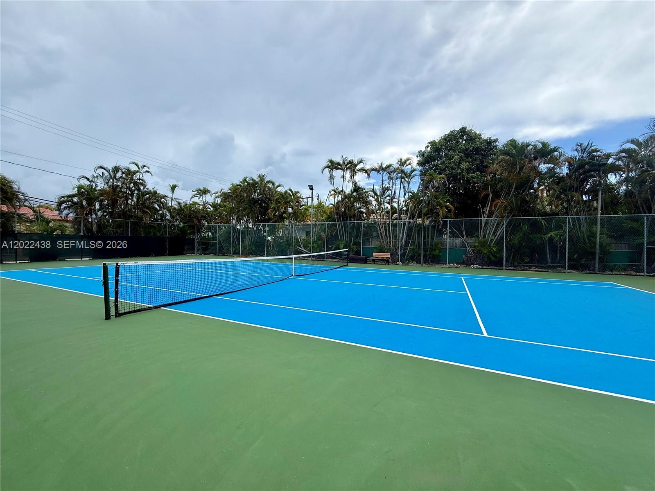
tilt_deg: -0.2
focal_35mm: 14
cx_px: 328
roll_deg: -0.3
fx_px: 265
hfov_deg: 102.1
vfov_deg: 85.7
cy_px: 246
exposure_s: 1/1534
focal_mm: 2.22
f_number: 2.2
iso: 50
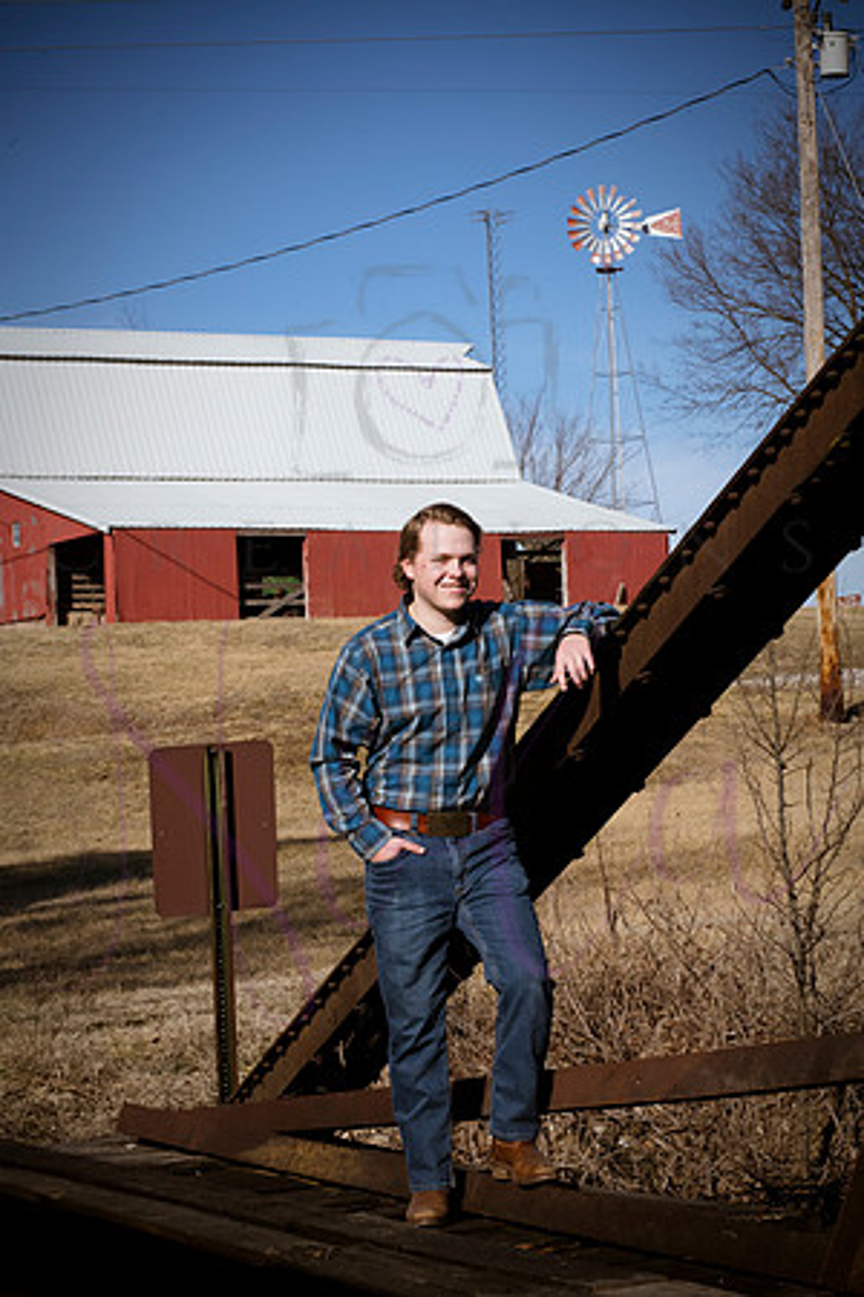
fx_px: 2880
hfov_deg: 17.1
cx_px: 432
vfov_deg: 25.4
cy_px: 648
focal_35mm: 80
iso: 800
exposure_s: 1/800
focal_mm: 80
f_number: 18
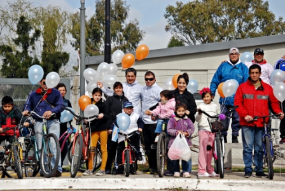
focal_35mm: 99
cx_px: 142
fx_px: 785
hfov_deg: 20.6
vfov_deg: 13.9
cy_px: 96
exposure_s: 1/1000
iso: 400
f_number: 8
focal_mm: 66
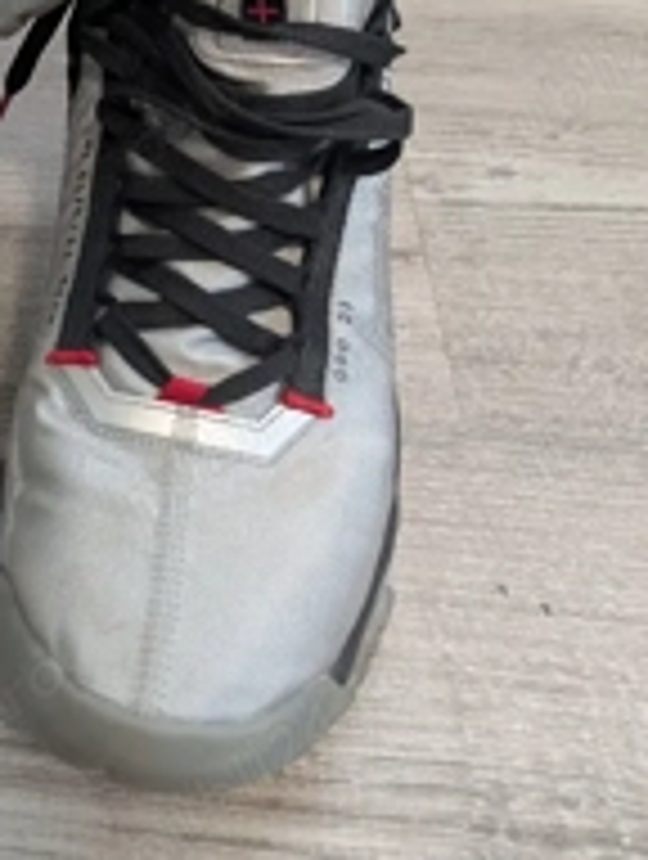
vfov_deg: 36.2
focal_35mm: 50
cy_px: 113
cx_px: 9
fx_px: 1244
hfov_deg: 27.6
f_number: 1.85
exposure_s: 1/23.9
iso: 175
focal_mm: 6.81
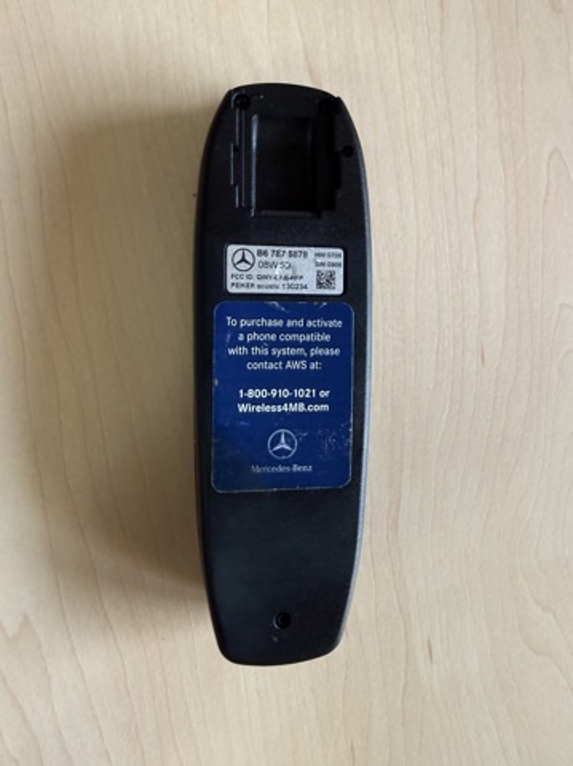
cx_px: 286
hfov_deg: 56.7
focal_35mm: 24
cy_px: 383
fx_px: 531
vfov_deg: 71.7
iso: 320
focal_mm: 2.22
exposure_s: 1/72
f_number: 2.2
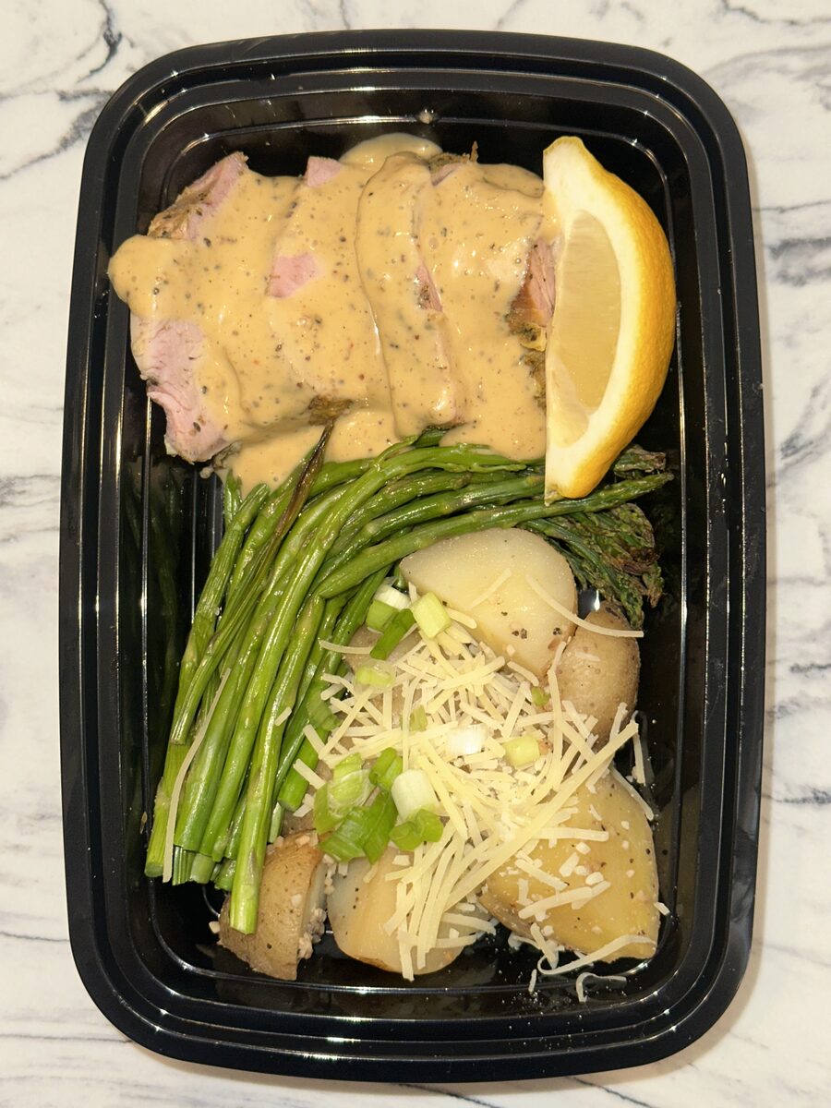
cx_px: 416
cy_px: 554
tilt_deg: -85.9
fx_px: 1536
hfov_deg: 30.3
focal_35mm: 48
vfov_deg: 39.7
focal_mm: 6.86
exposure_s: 1/40
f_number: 1.78
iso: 50
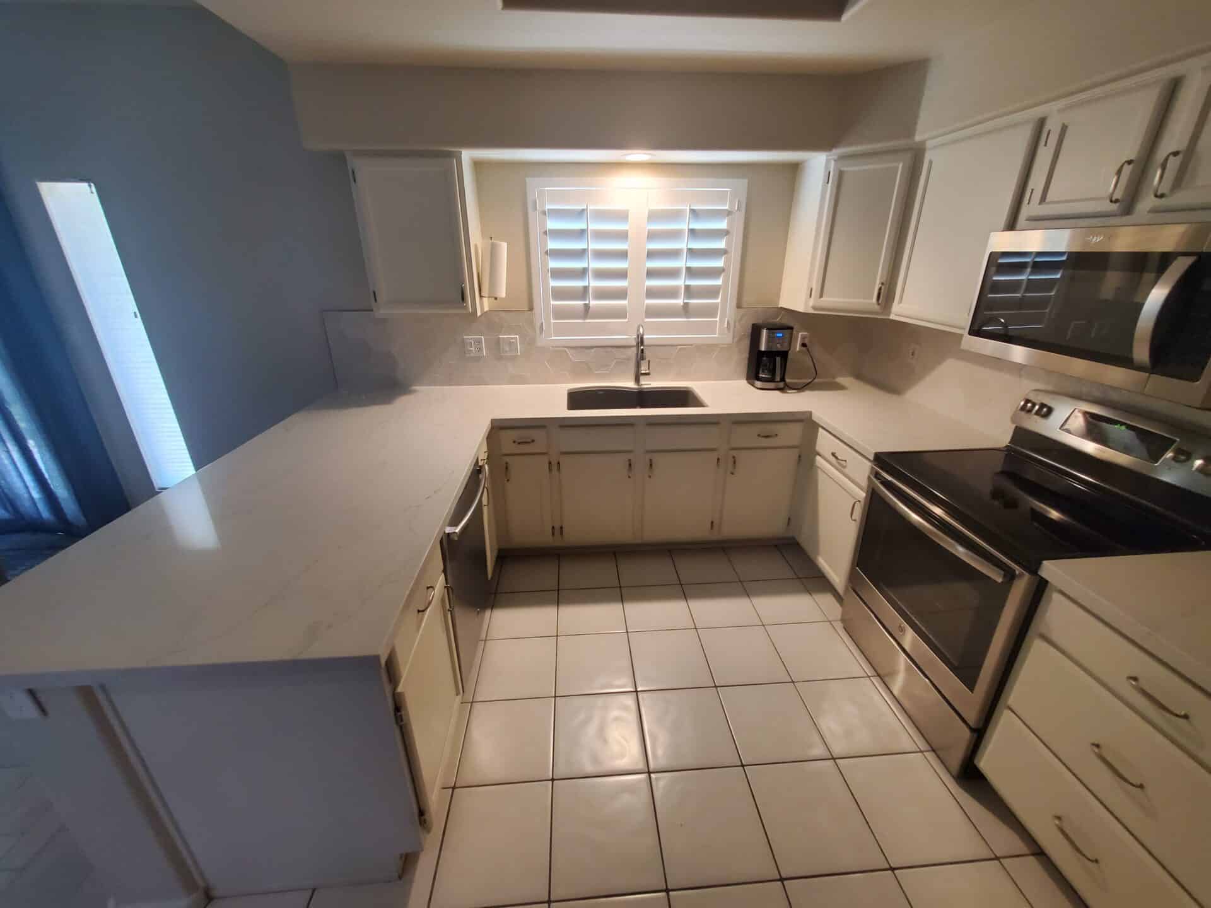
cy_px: 454
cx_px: 606
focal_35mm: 13
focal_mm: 1.8
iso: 500
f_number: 2.2
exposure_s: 1/40
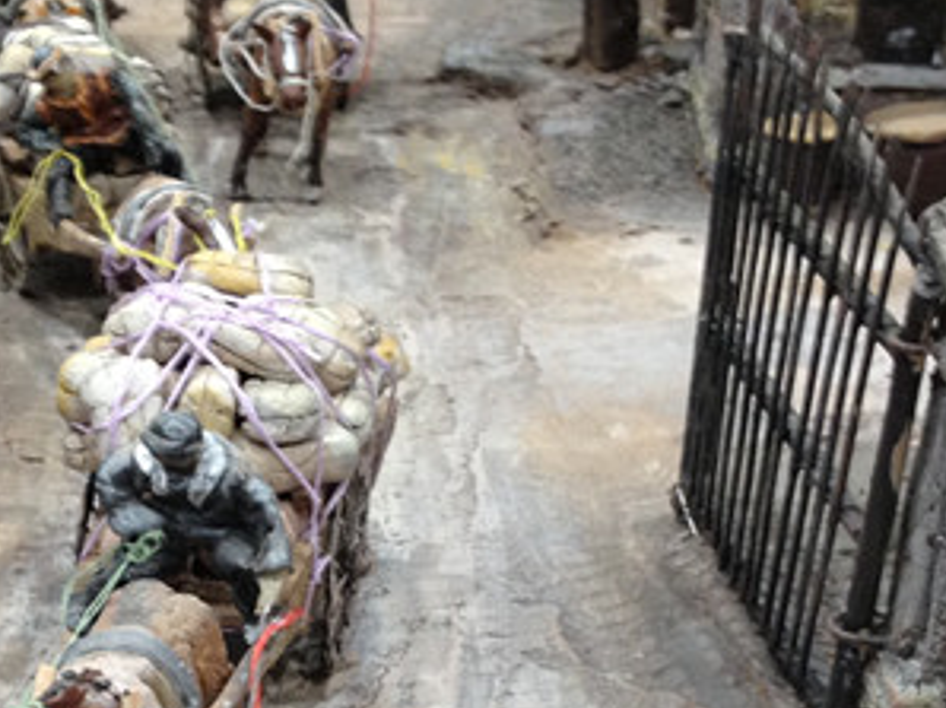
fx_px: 2567
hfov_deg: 20.8
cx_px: 289
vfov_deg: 15.5
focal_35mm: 94
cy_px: 638
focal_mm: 4.28
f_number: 2.4
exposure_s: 1/20
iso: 100
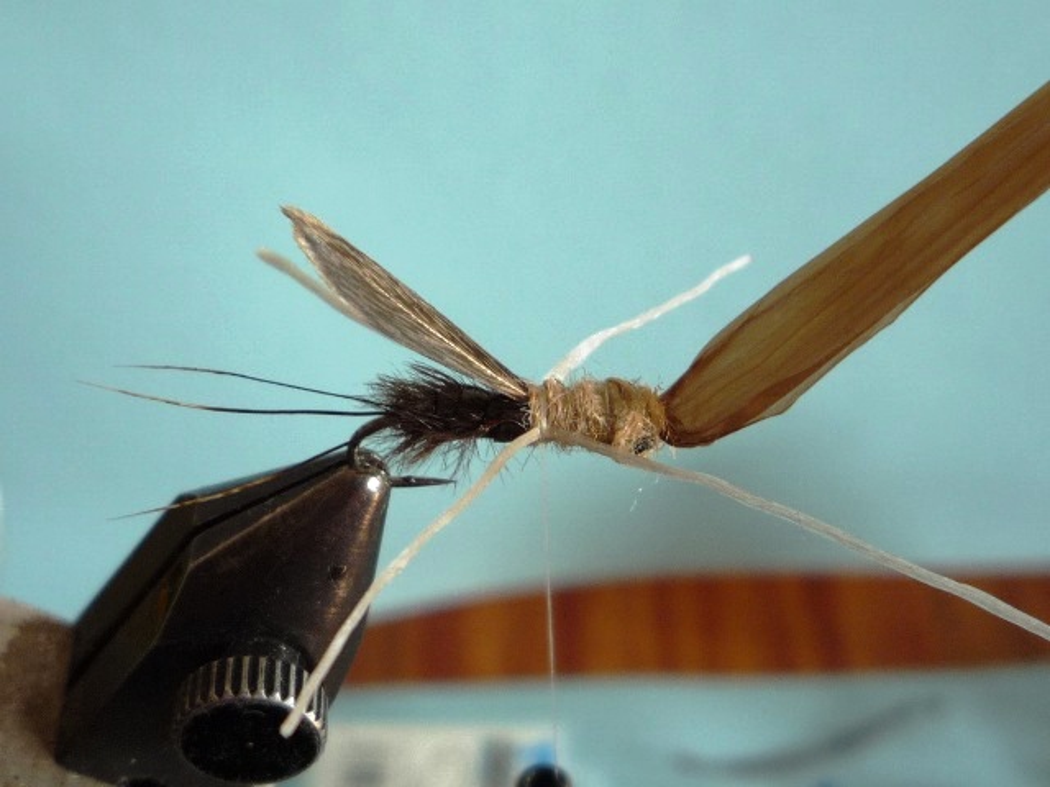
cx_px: 525
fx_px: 910
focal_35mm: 30
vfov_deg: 46.8
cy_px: 394
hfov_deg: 60.0
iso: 125
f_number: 3.3
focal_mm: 5.2
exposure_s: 1/30
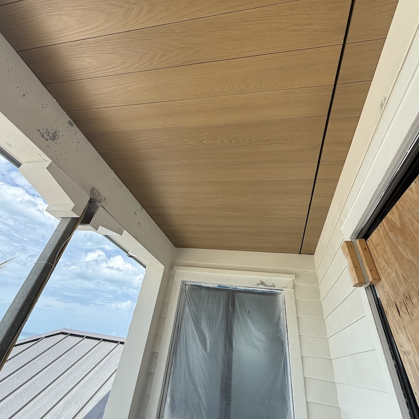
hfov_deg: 84.0
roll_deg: -9.0
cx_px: 211
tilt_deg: +42.5
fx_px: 233
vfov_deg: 82.1
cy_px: 152
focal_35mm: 17
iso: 64
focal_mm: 2.22
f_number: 2.2
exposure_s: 1/506
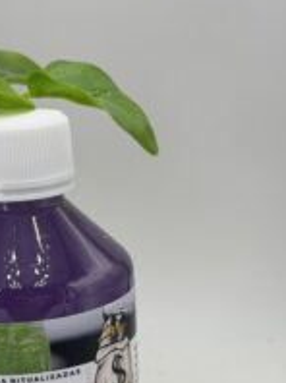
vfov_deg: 19.9
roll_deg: +2.5
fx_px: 1071
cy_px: 333
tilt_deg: -17.1
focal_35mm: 97
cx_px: 0
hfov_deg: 15.0
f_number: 1.78
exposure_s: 1/1754
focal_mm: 6.76
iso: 64
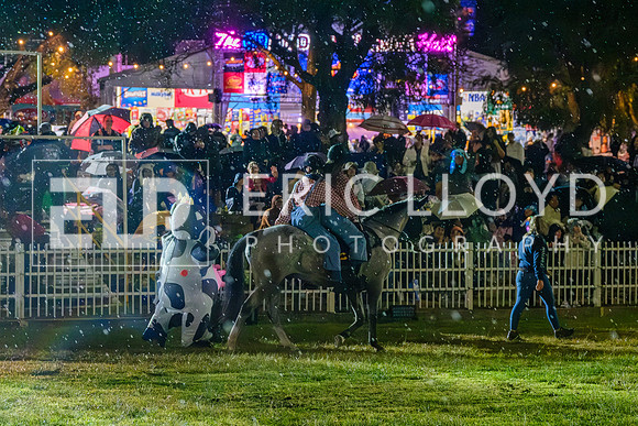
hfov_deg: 18.0
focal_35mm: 114
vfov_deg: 12.1
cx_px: 315
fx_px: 2015
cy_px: 219
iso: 12800
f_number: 3.6
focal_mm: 61
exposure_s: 1/800
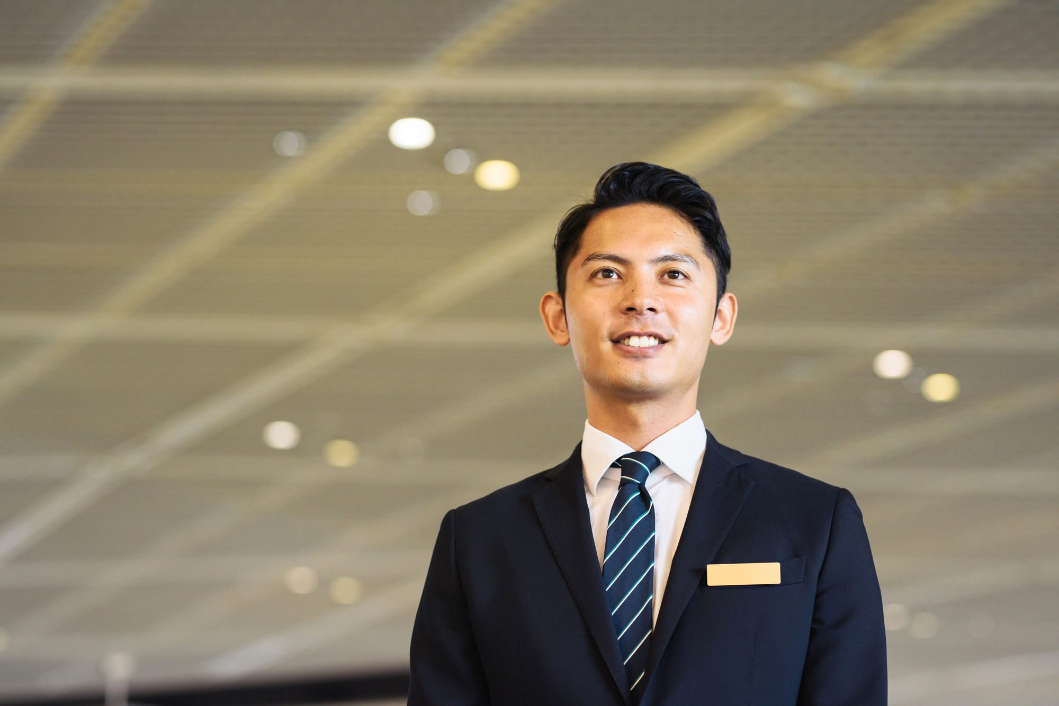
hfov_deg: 23.9
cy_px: 353
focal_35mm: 85
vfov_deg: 16.1
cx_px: 530
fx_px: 2501
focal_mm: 85
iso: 500
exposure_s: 1/125
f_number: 2.8
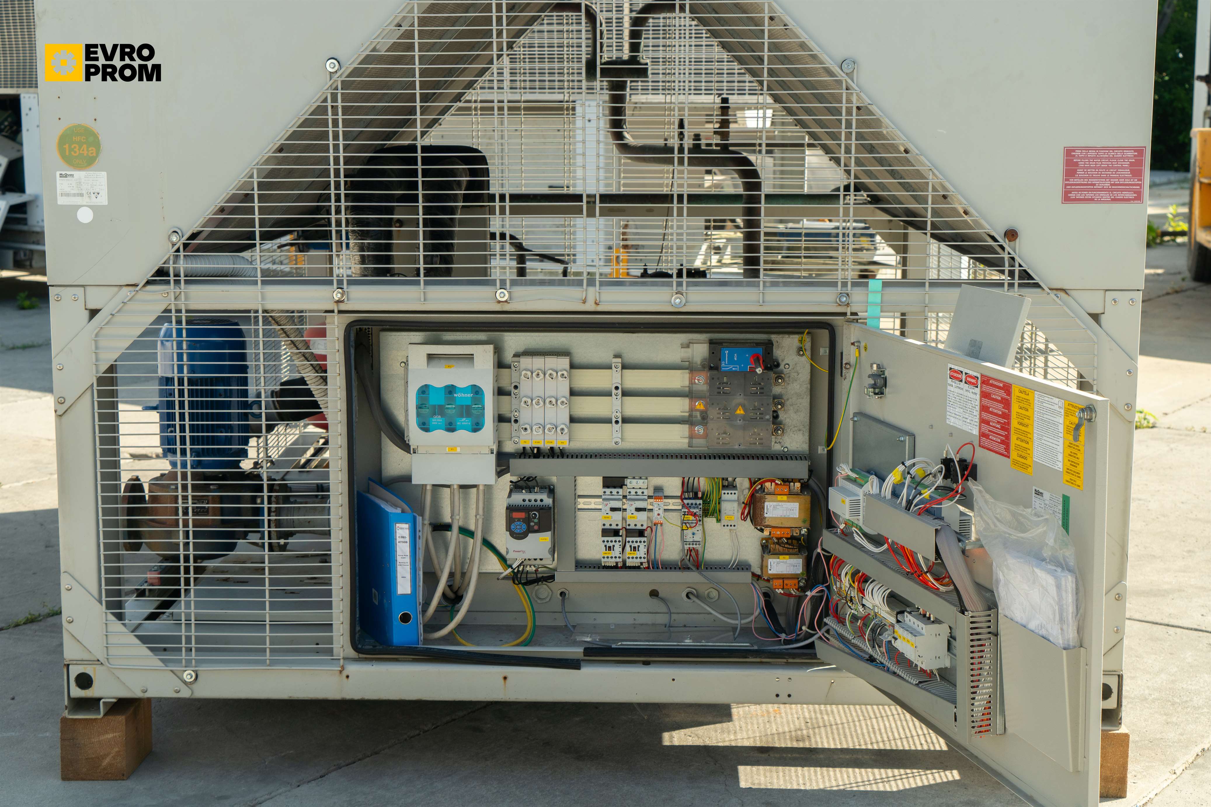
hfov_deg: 37.5
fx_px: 1783
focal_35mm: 53
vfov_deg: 25.5
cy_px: 404
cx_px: 606
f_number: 7.1
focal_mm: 53
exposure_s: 1/100
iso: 100
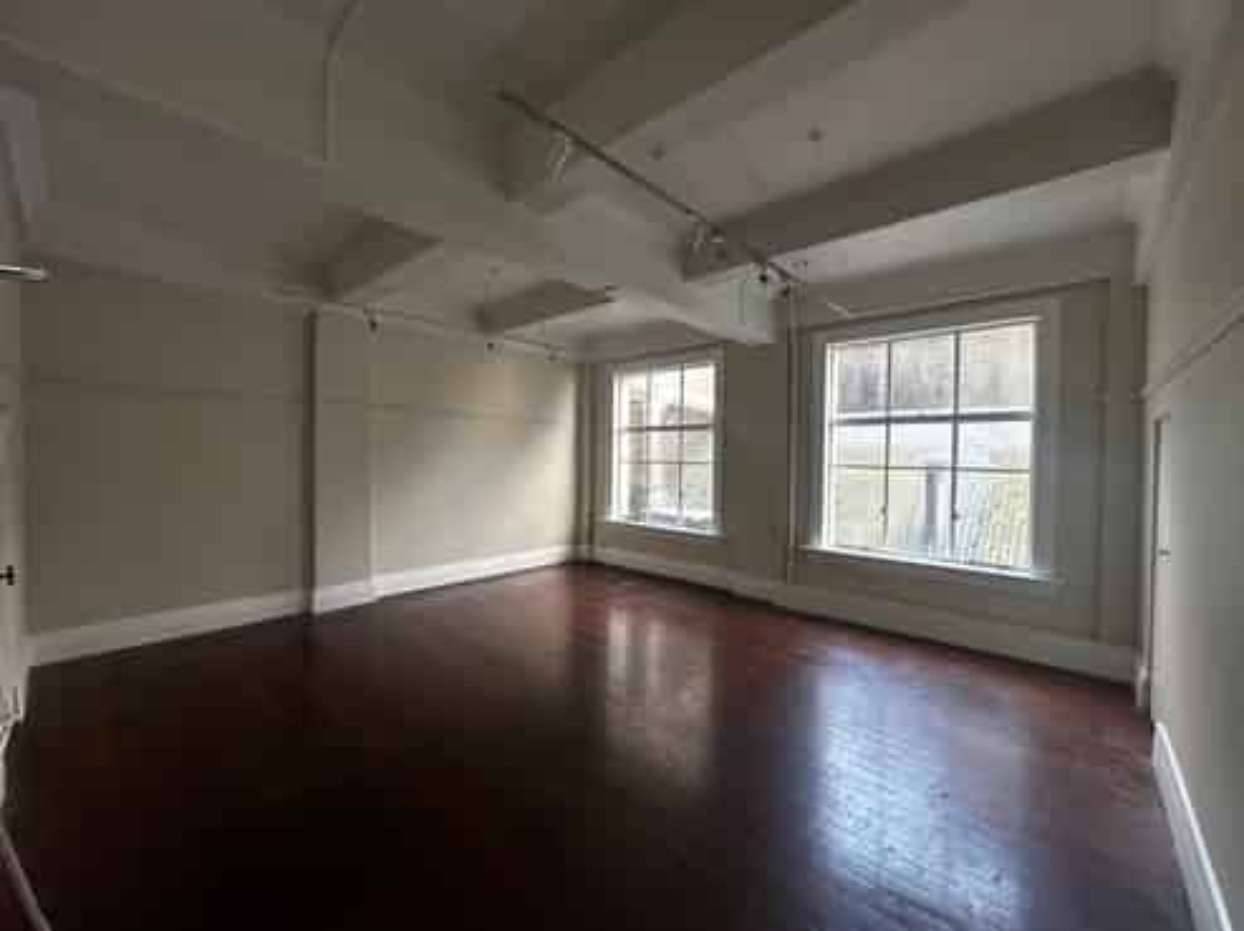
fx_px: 503
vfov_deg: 85.6
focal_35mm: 14
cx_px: 622
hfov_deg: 102.1
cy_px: 466
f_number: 2.2
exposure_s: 1/99
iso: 200
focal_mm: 2.22
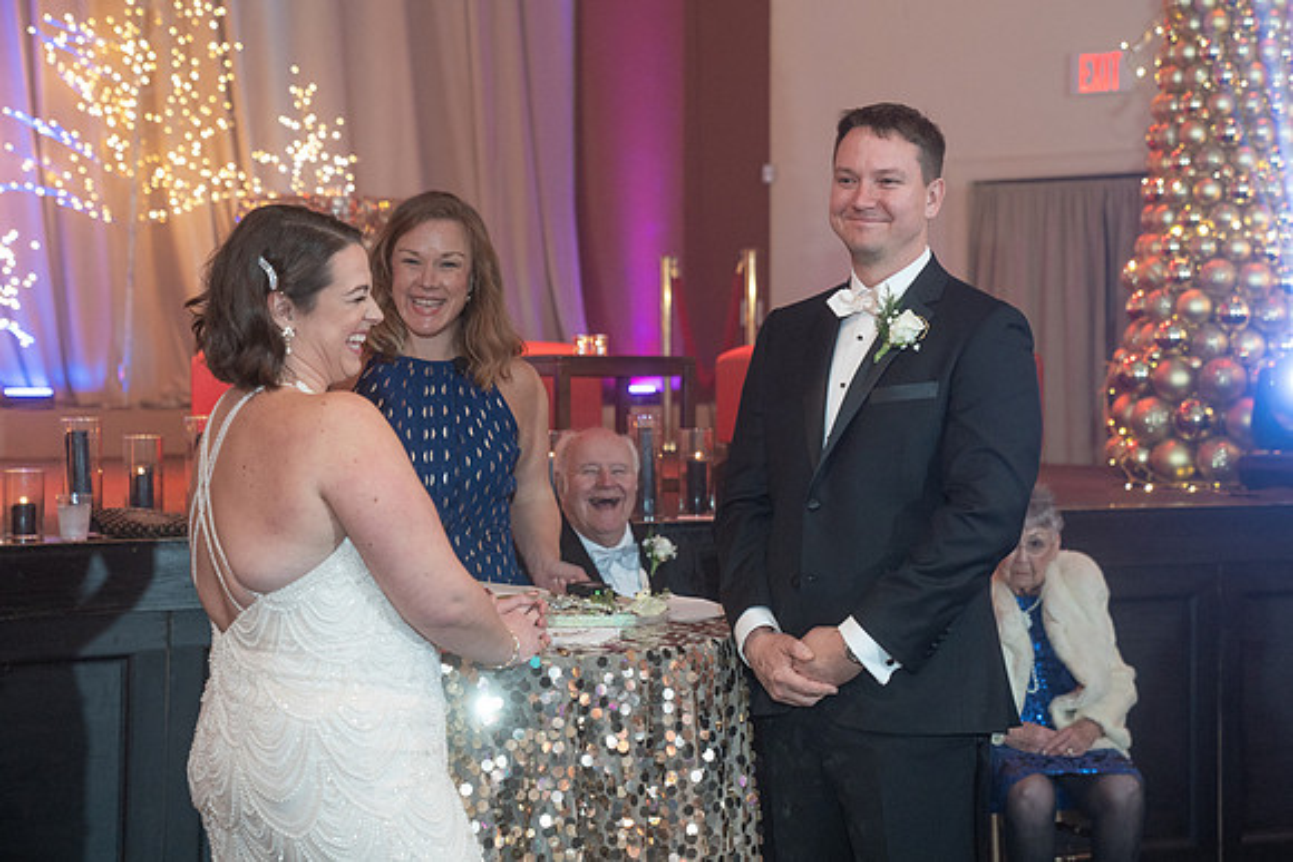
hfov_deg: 26.1
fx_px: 2791
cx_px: 701
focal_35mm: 78
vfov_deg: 17.6
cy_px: 404
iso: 2500
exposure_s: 1/80
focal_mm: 70
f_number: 4
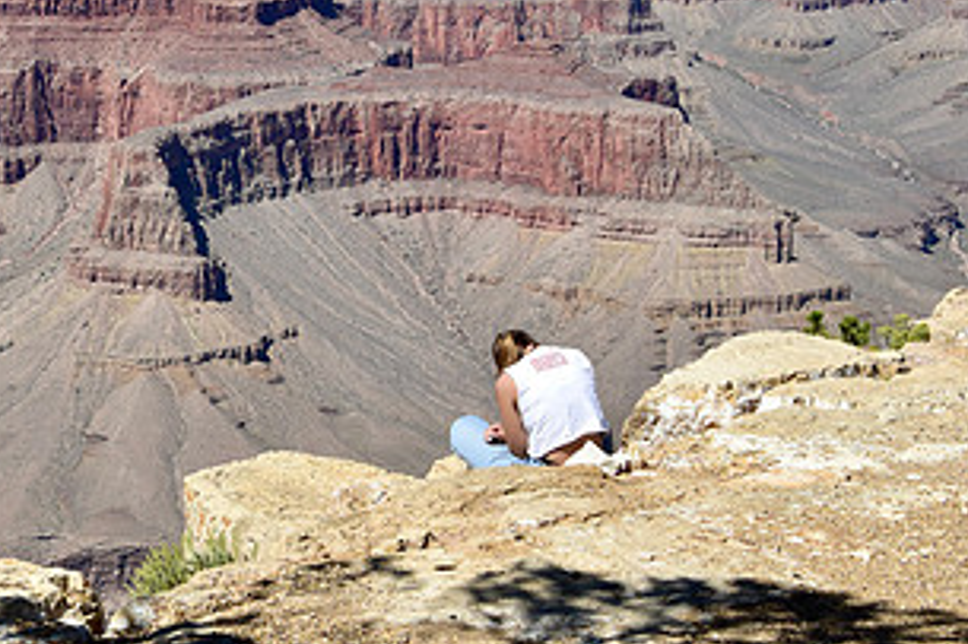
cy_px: 65
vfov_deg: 13.6
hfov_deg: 20.3
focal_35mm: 100
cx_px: 241
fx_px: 2686
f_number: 11
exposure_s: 1/350
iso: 400
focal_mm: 35
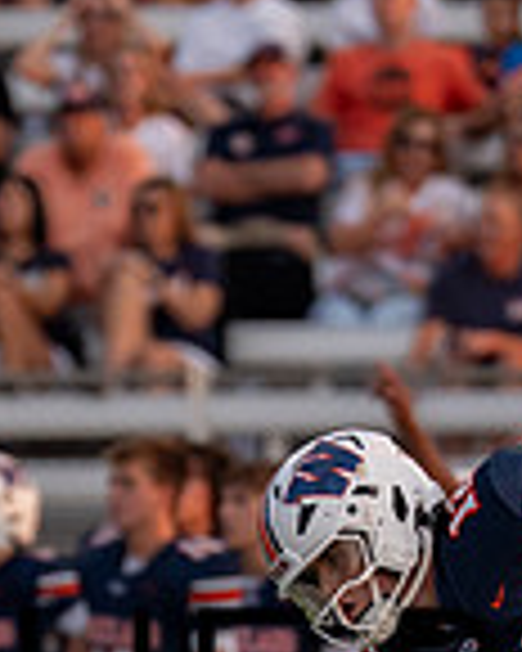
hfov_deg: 1.4
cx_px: 55
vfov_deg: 1.7
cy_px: 710
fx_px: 21745
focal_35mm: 1126
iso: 800
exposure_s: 1/2500
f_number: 2.8
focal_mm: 200
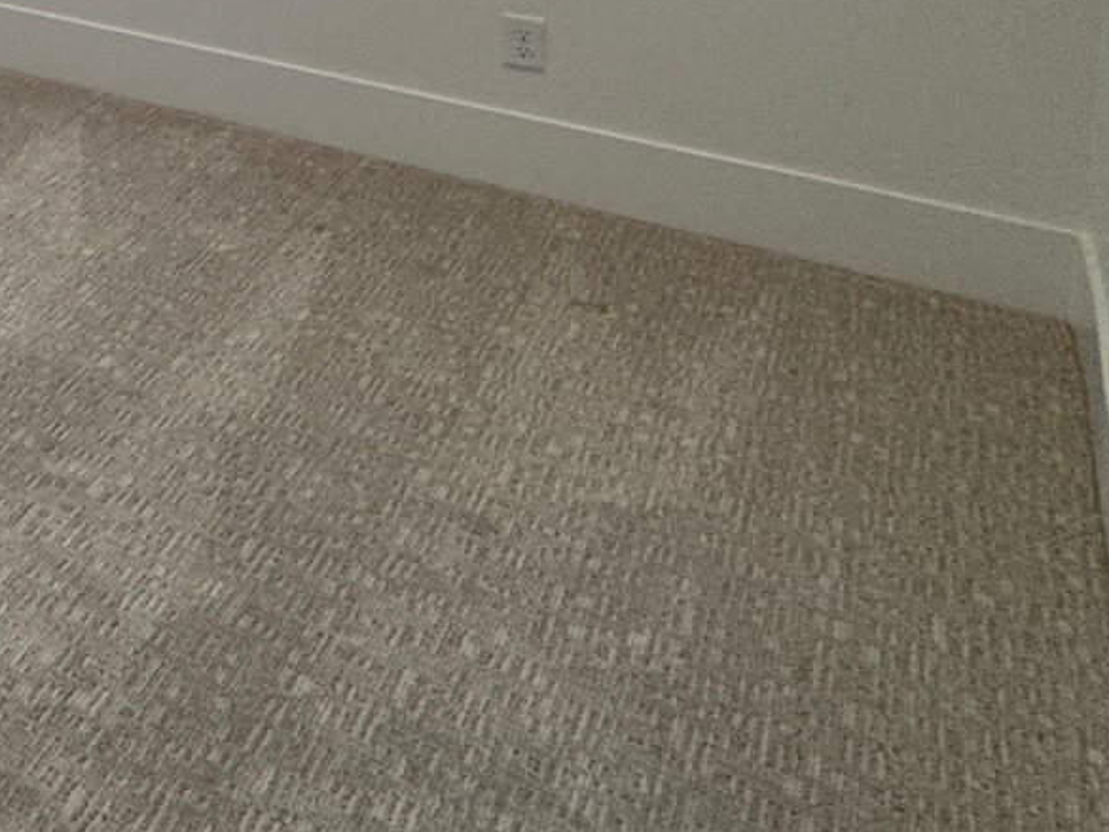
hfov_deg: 24.5
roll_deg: -0.3
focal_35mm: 49
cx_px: -734
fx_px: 1570
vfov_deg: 24.3
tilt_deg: -2.6
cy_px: -362
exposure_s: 1/120
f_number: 2.2
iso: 80
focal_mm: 2.22
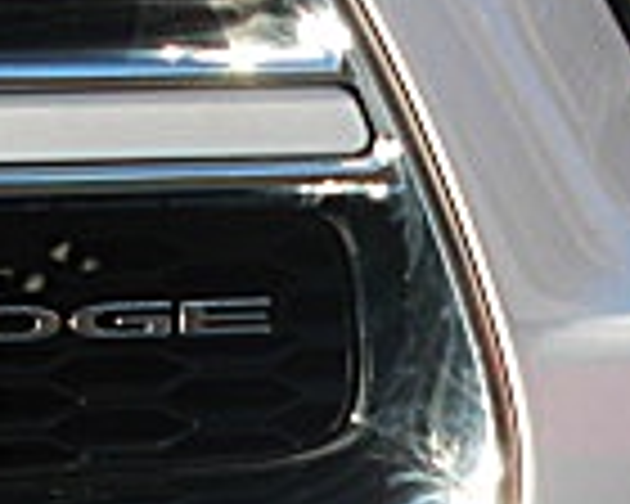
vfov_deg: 9.5
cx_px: 410
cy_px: 518
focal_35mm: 161
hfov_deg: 12.0
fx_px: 3002
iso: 50
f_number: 2.8
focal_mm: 6.3
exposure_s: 1/400
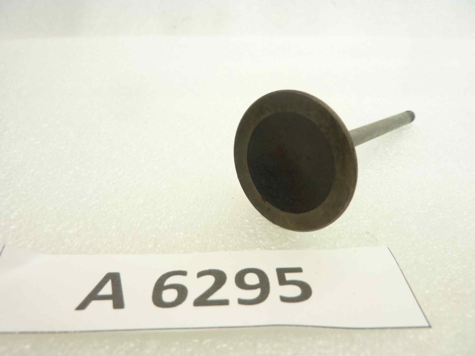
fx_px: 343
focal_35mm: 25
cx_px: 238
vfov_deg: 54.9
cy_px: 178
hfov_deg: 69.4
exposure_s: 1/20
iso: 80
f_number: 3.3
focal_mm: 4.1
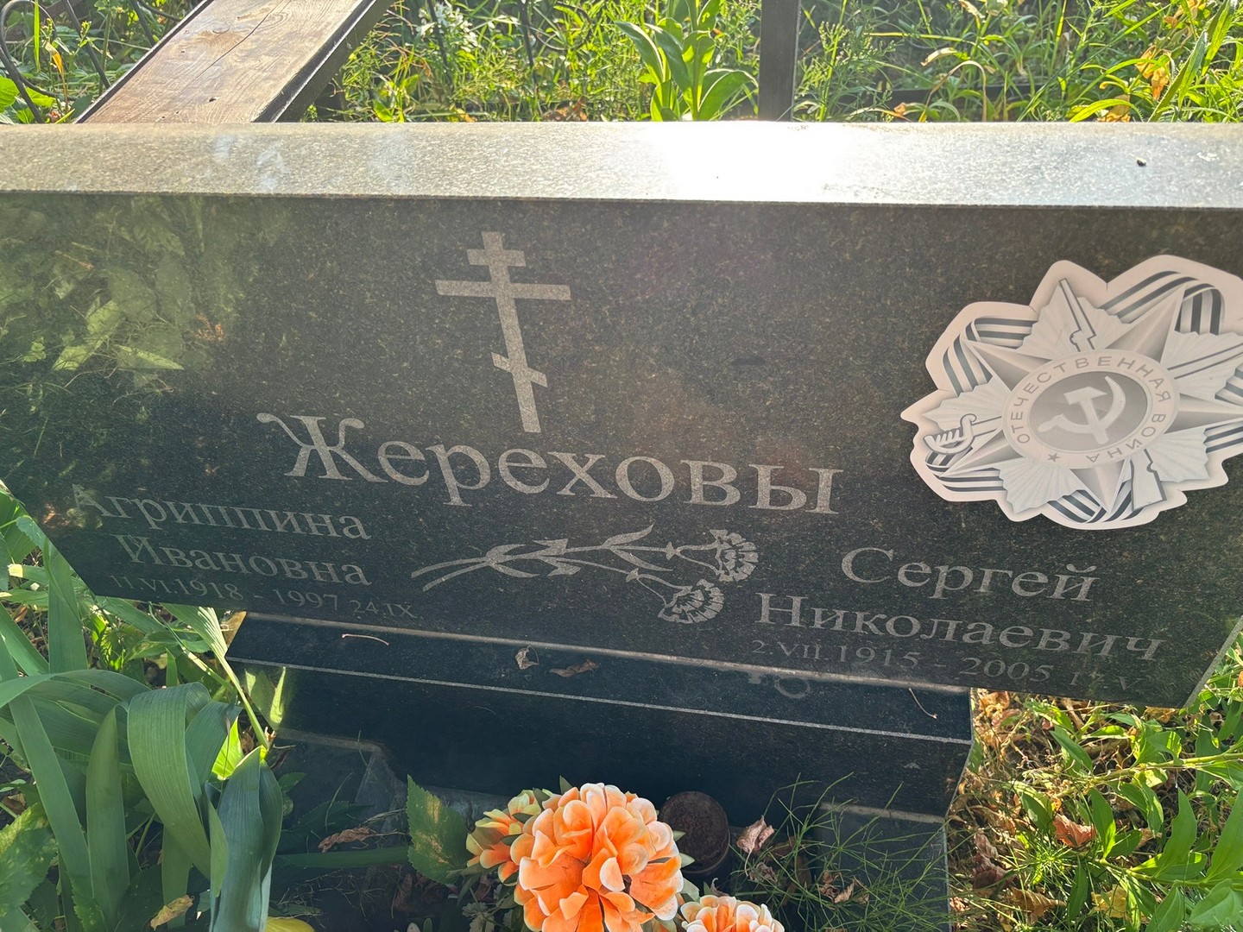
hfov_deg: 67.3
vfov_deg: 53.1
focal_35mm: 26
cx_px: 622
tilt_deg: -47.4
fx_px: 934
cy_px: 466
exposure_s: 1/164
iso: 40
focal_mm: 5.96
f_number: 1.6
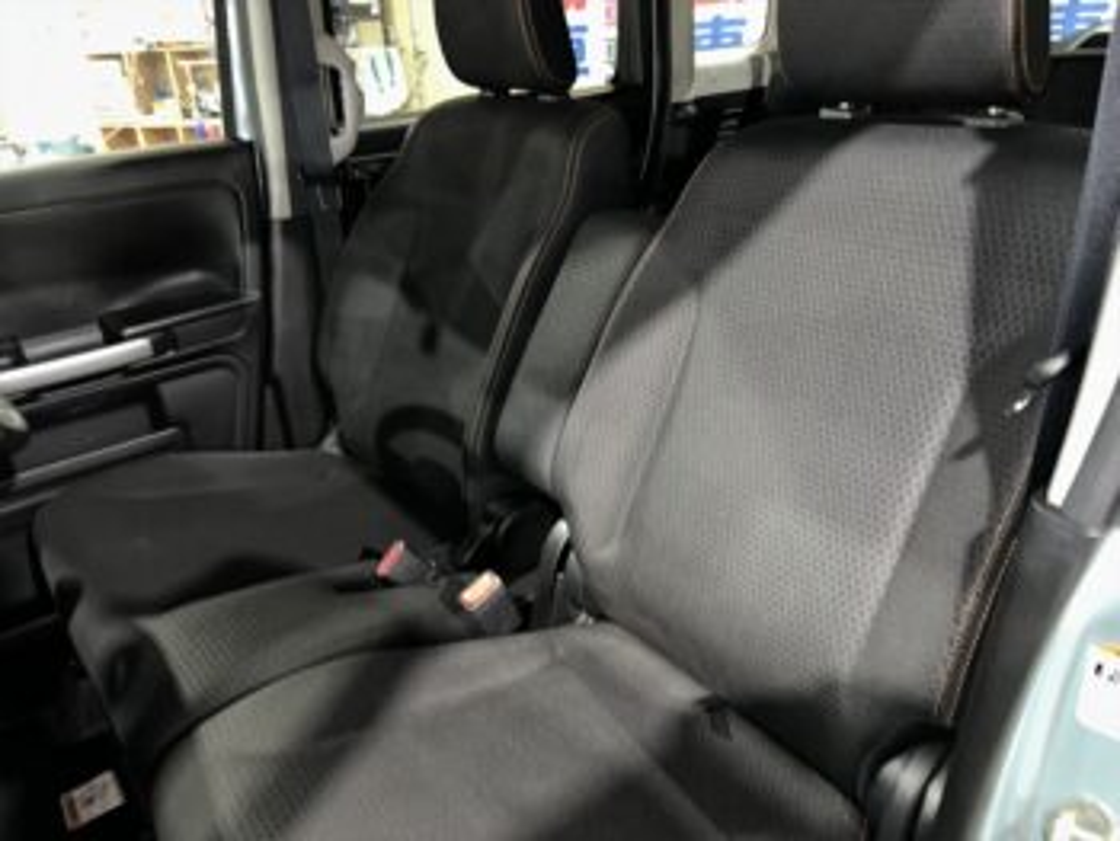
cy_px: 420
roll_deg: +2.0
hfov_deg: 67.3
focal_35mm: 26
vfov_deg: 53.1
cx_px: 560
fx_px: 842
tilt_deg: -24.0
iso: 80
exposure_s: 1/4
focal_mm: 5.7
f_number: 1.5
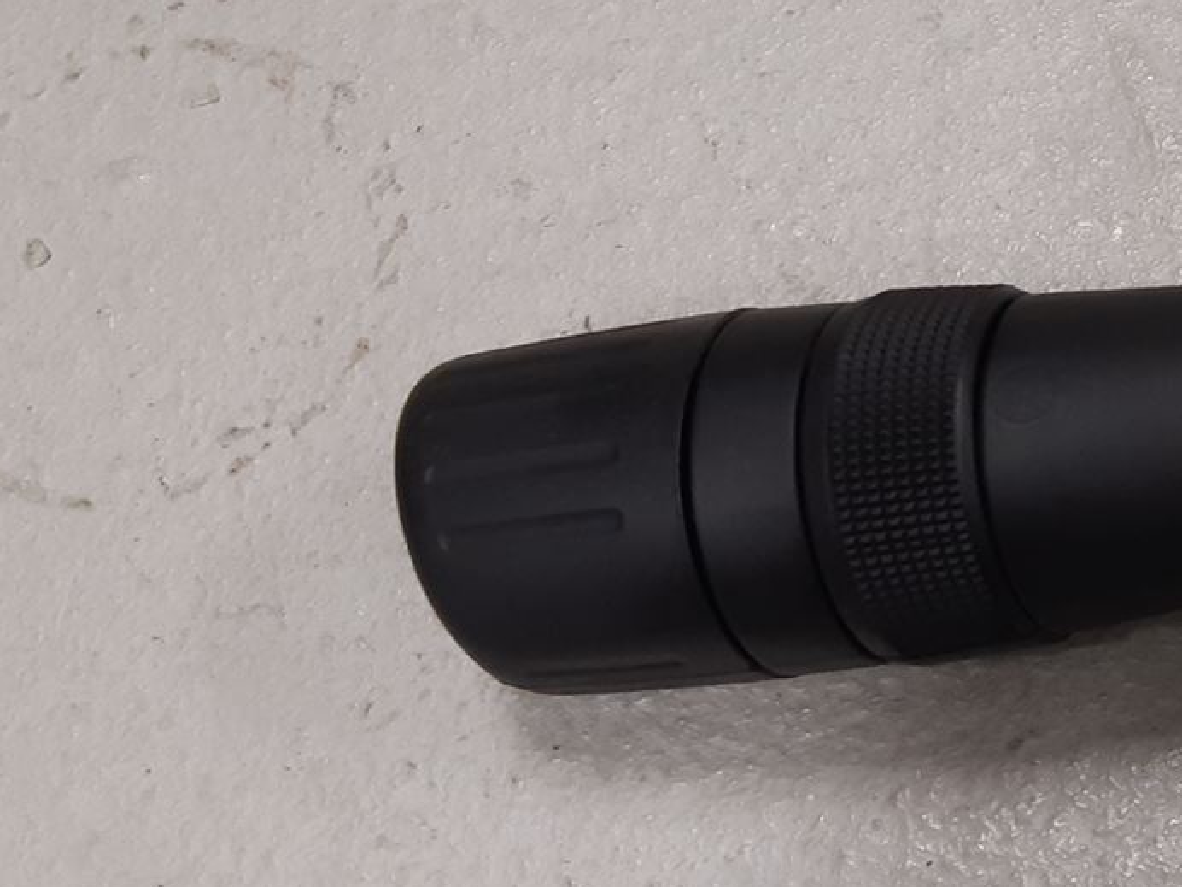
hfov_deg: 22.1
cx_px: 1626
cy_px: 432
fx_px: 2629
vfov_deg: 19.1
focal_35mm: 77
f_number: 1.7
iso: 100
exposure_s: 1/50
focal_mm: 3.93
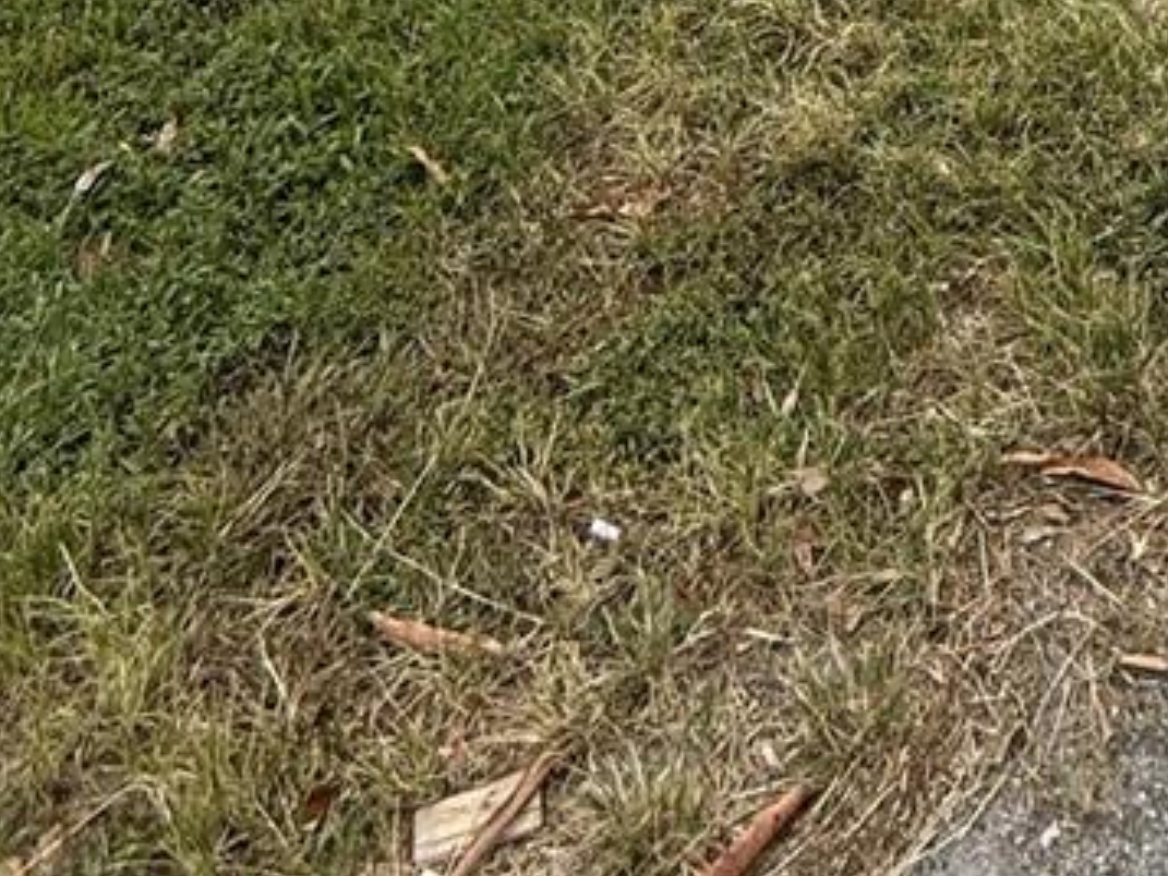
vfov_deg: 20.0
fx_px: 1586
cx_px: 1047
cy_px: -784
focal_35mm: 47
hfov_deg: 37.8
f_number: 2.2
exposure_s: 1/214
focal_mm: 2.22
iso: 64
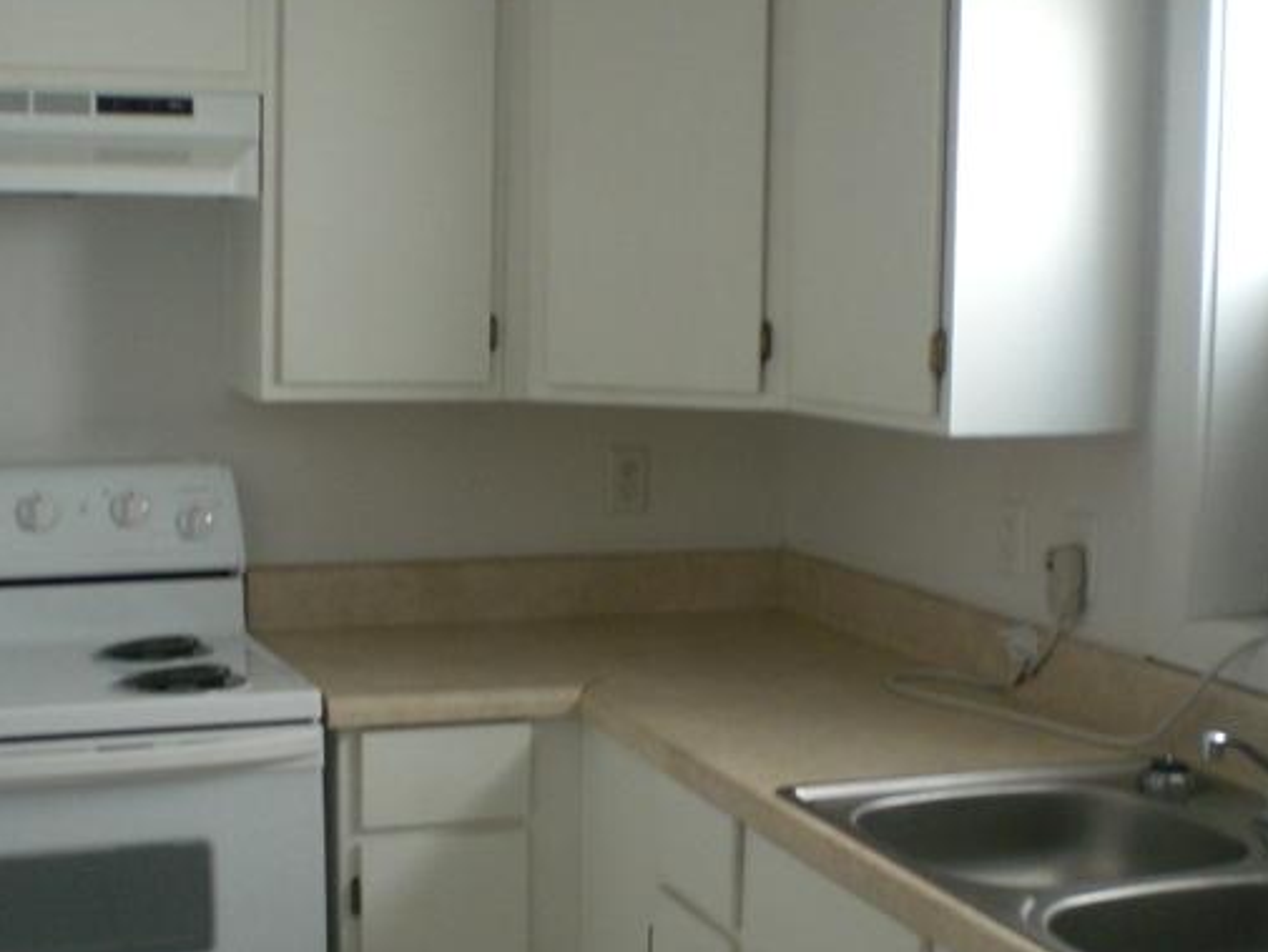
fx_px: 1942
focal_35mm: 53
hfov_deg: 36.1
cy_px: 593
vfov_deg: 27.4
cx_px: 675
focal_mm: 6.3
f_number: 3.1
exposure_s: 1/60
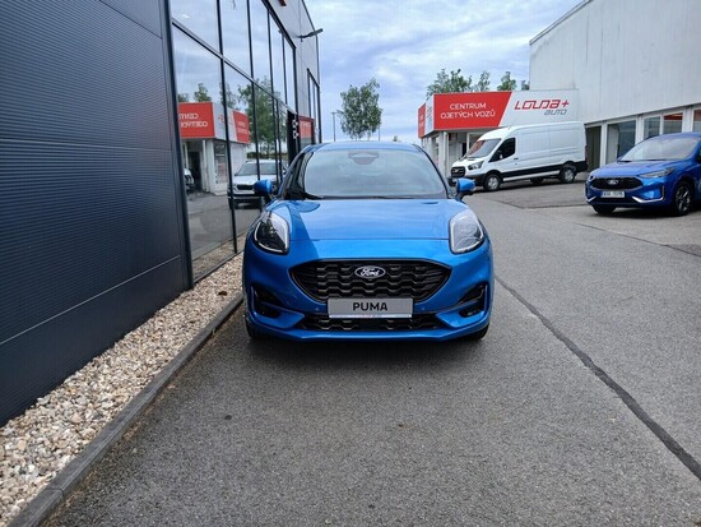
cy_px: 264
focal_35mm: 26
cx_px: 350
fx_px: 527
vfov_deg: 53.1
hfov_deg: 67.3
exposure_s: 1/179
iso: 20
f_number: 1.8
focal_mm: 3.98
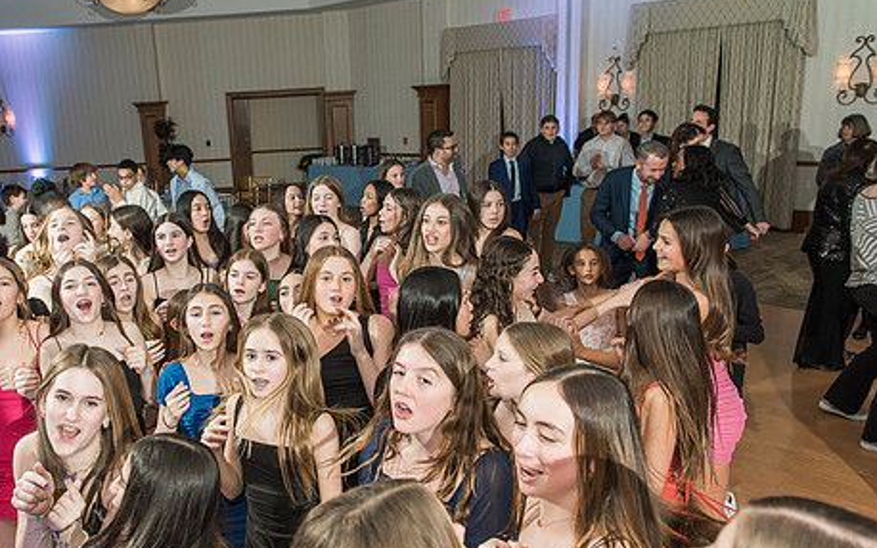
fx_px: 741
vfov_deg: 40.6
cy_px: 286
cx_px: 326
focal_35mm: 31
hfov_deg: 60.4
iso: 800
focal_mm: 24
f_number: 4
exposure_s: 1/100
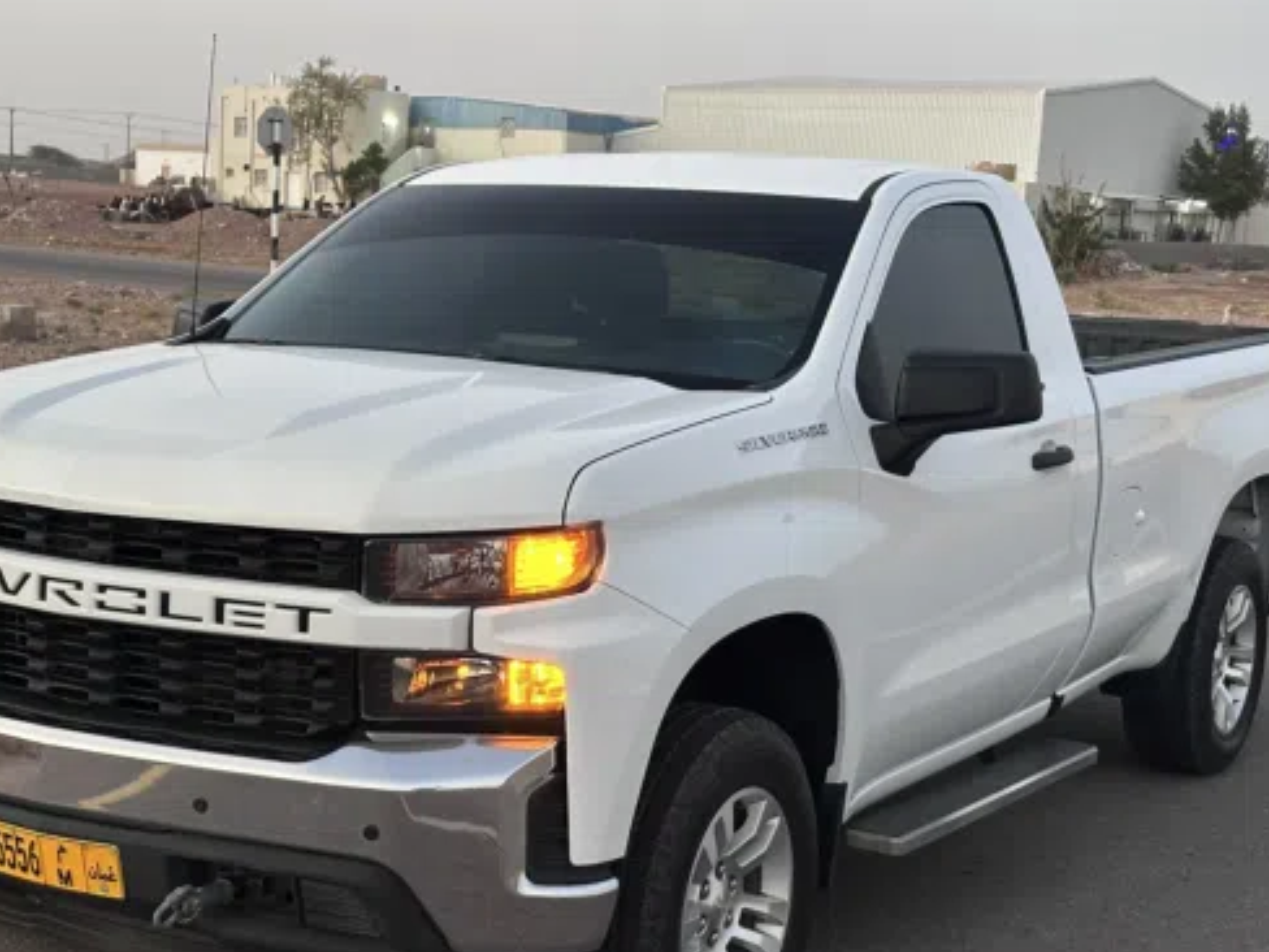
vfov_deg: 23.2
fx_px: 2310
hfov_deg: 30.7
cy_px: 616
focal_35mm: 63
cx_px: 536
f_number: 1.78
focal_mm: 6.86
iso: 400
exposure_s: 1/40
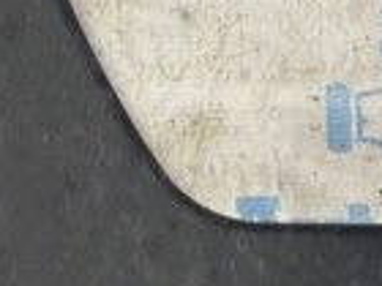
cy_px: 188
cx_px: 216
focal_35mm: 119
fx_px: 1313
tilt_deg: -67.4
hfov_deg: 16.5
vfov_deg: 12.4
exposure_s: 1/100
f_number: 1.8
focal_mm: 4.25
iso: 100
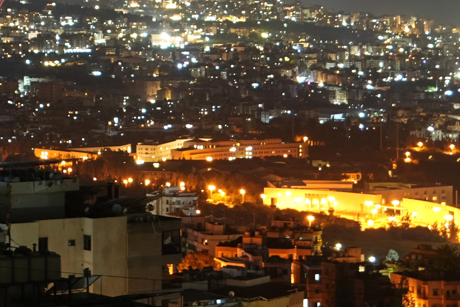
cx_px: -13
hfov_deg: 11.5
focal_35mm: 176
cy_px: -201
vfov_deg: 7.6
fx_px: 2249
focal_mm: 35
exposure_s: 2.5
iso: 400
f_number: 2.8
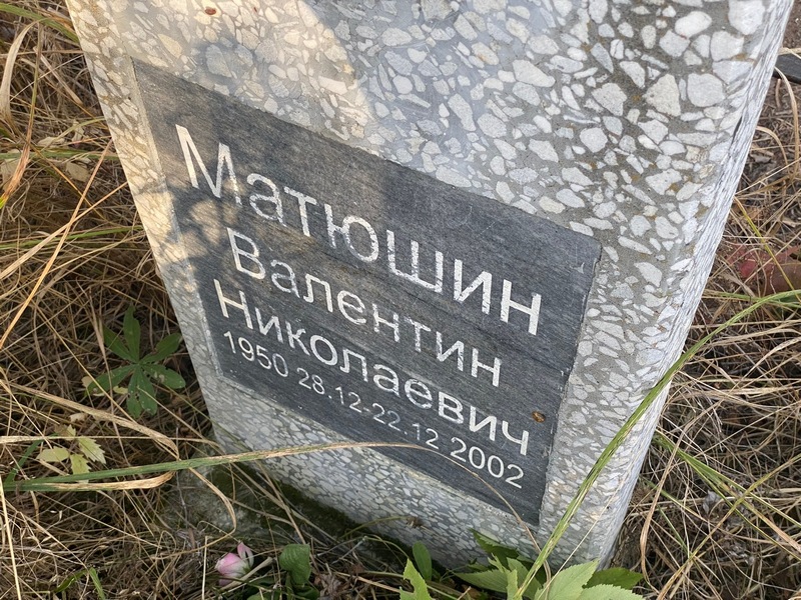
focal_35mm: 52
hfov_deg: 36.8
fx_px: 1203
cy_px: 300
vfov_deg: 28.0
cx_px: 400
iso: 40
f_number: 2
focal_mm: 6
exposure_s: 1/122
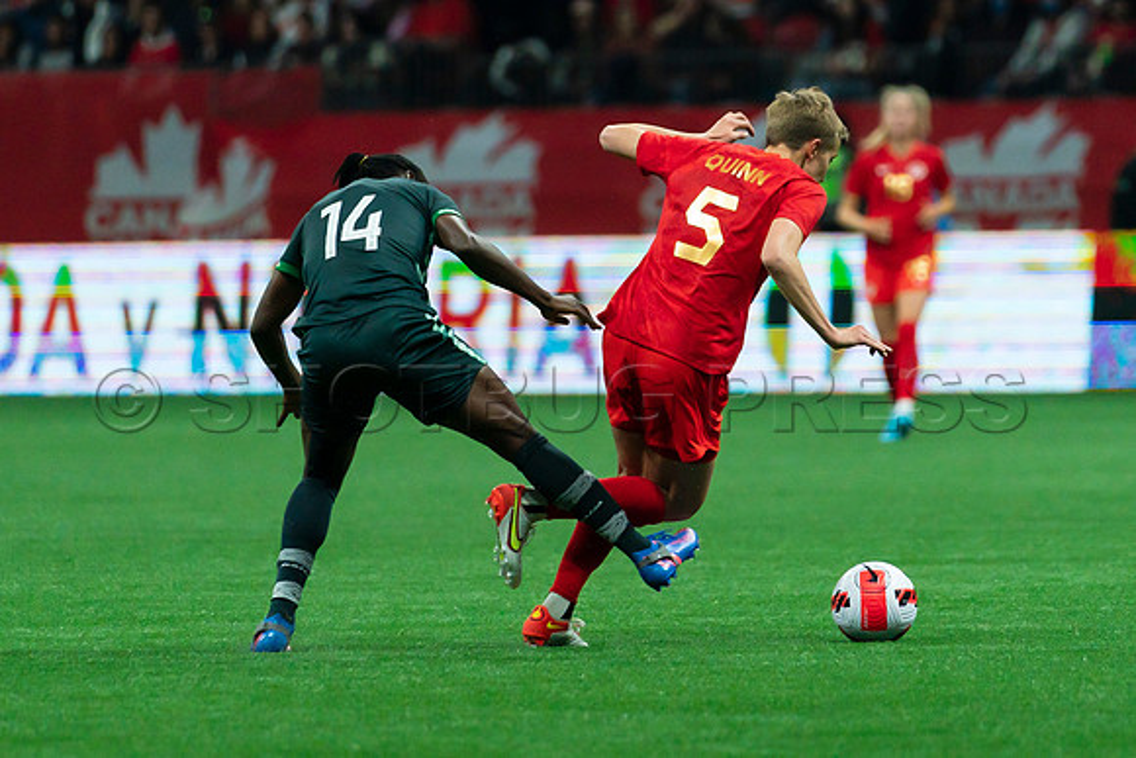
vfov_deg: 2.6
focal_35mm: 522
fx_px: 16477
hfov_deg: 3.9
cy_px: 148
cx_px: 638
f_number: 4
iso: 4000
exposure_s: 1/3200
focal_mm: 280
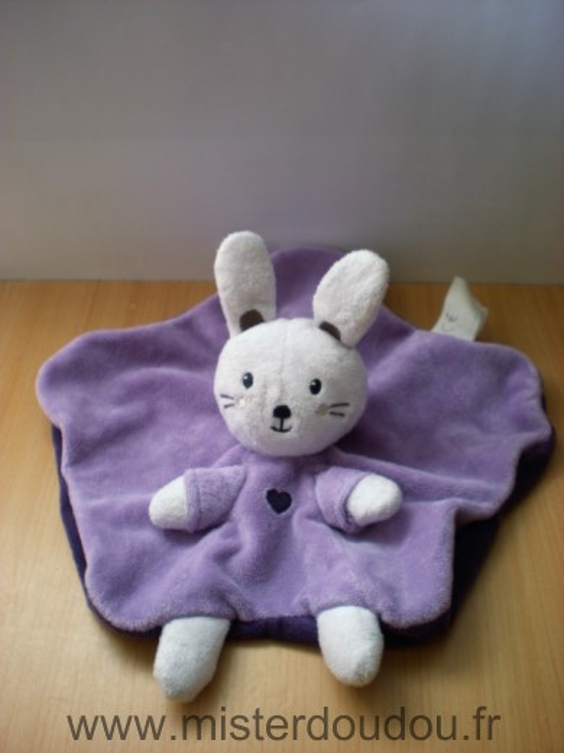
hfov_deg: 37.7
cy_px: 376
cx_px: 282
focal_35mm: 38
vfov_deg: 49.0
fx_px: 826
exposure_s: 1/51.4
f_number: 3.1
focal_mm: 6.3
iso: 94
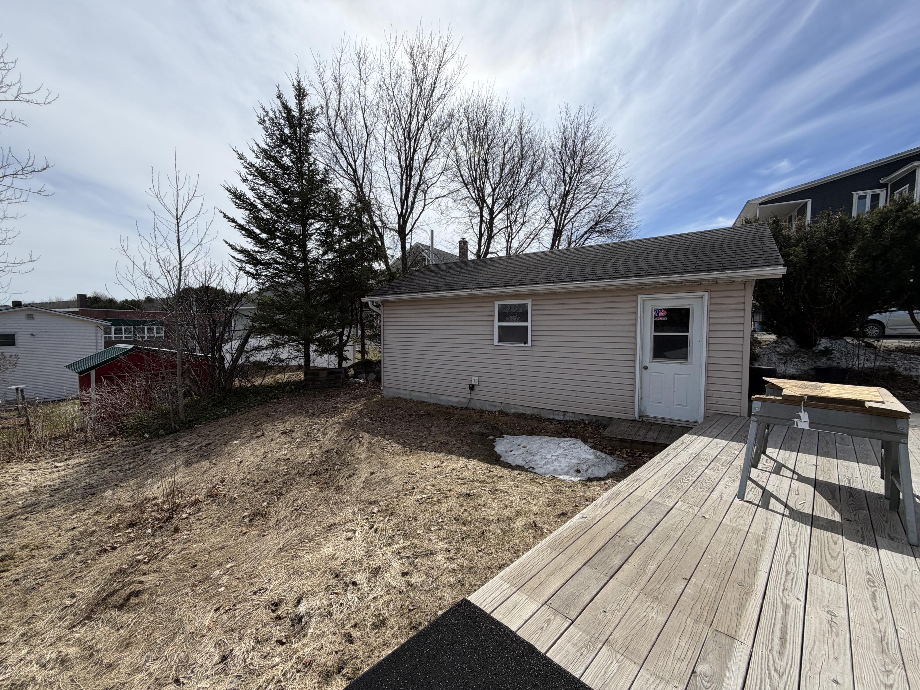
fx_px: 372
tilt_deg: -3.1
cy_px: 345
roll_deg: -0.7
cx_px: 460
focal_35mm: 14
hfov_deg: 102.1
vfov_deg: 85.7
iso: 20
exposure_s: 1/1211
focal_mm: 2.22
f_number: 2.2
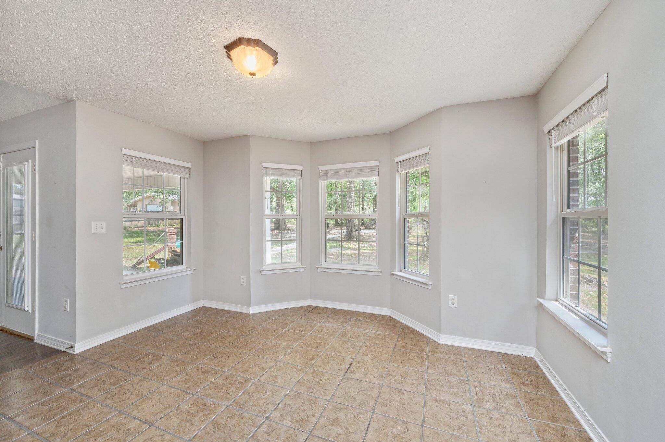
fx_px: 258
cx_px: 332
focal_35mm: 14
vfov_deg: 81.1
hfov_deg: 104.3
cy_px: 221
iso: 400
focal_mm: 14
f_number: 7.1
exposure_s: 1/50
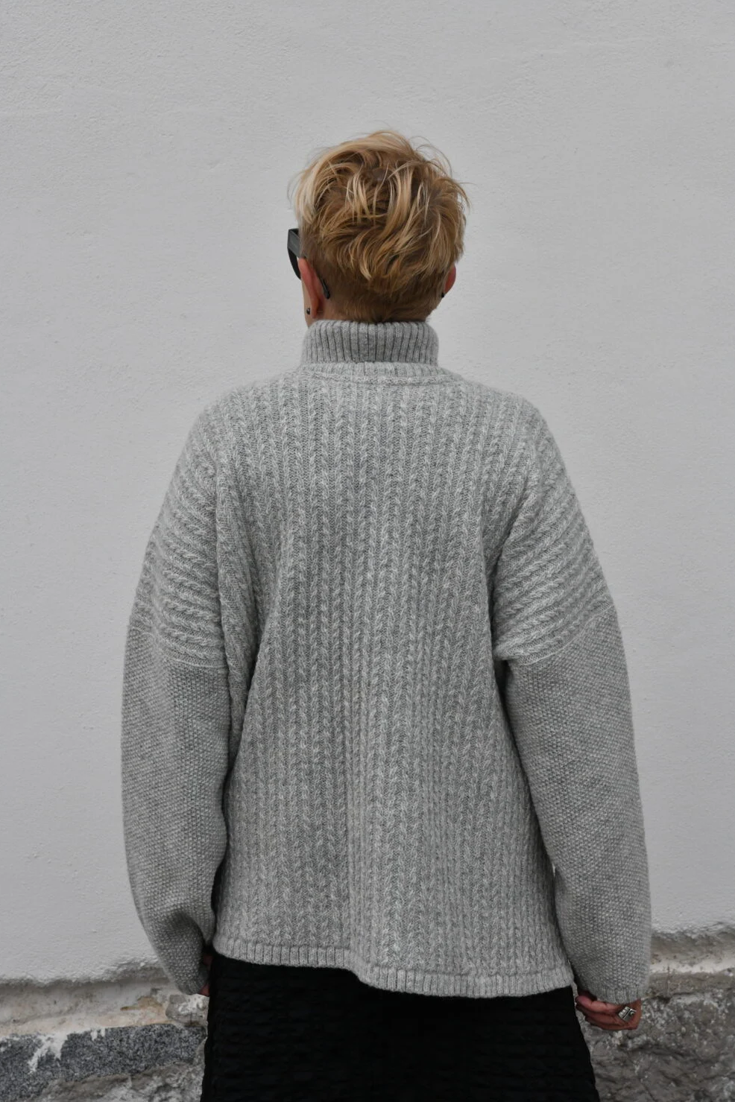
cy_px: 552
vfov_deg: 28.5
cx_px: 368
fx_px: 2174
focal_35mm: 71
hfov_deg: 19.2
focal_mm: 70
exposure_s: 1/750
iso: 1600
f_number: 13
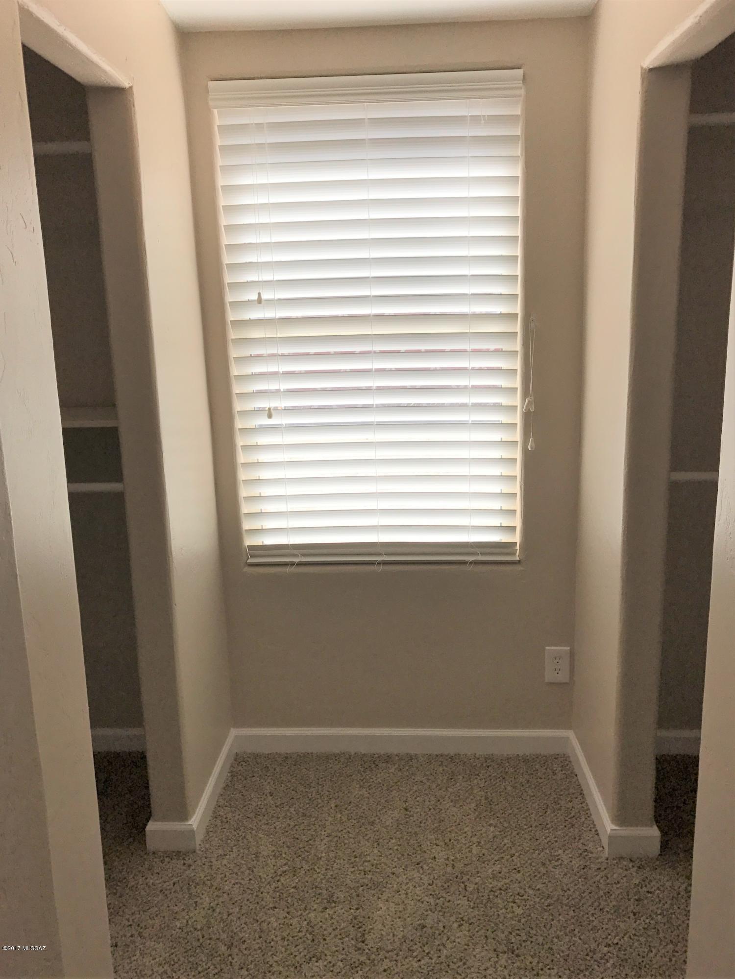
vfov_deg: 63.4
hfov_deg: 49.7
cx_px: 368
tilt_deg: -12.0
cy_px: 490
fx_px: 793
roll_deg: -0.8
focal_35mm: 28
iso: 20
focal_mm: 3.99
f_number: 1.8
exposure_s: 1/1114
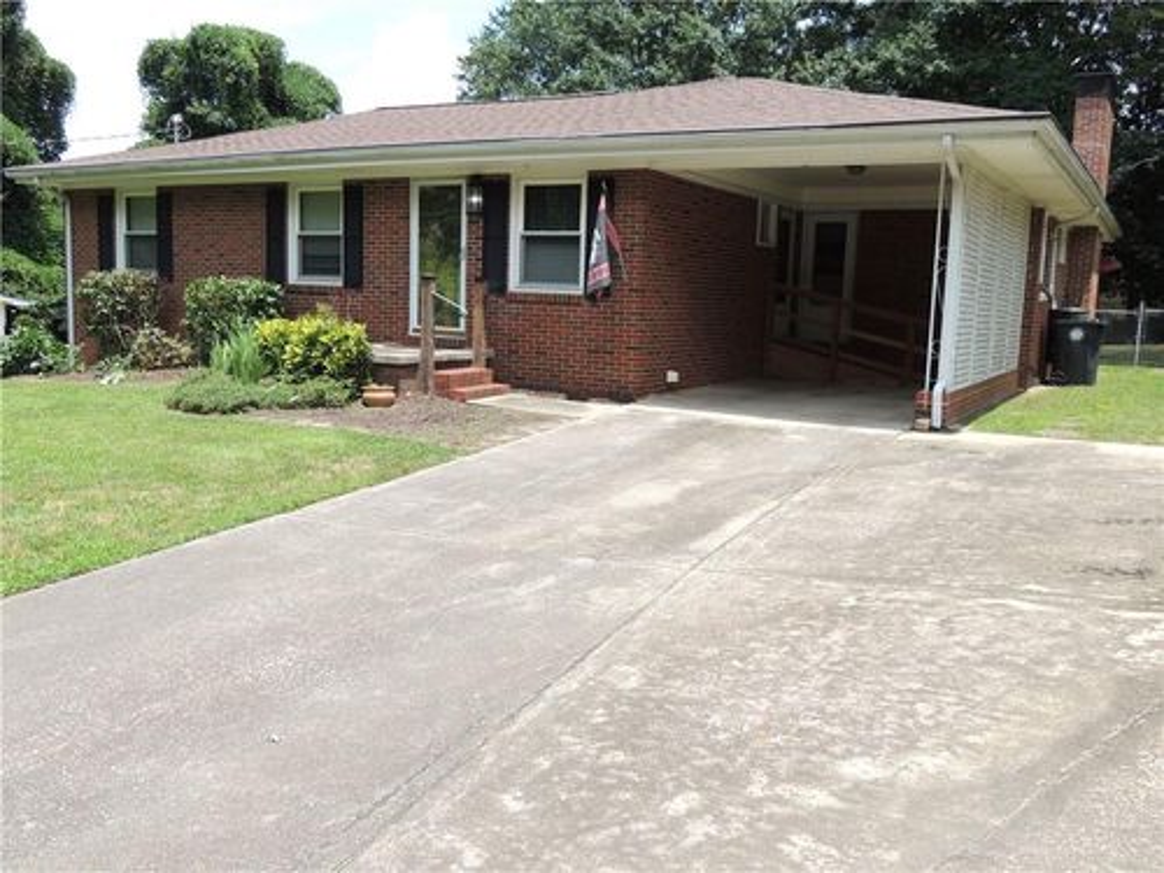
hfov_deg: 60.0
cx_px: 582
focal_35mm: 30
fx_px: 1009
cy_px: 436
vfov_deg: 46.8
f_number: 3.1
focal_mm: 5.3
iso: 100
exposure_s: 1/640
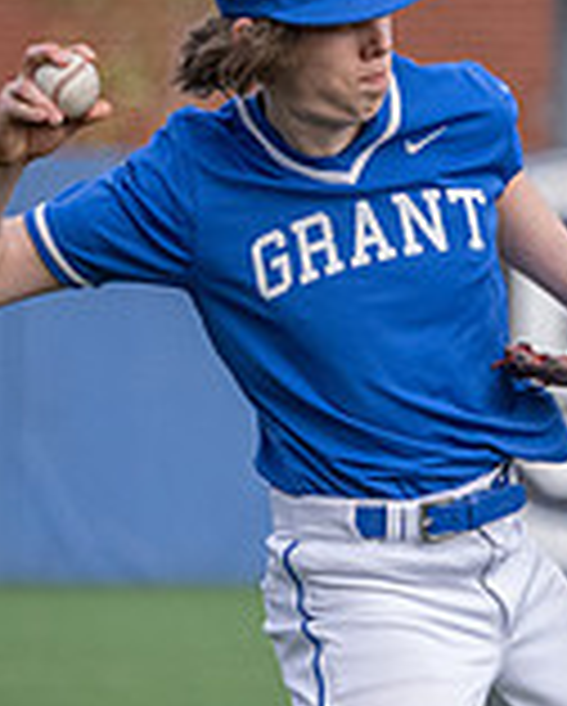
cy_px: 520
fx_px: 22527
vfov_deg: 1.8
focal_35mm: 1076
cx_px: 5
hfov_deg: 1.4
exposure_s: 1/2000
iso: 2000
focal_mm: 260
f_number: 5.6
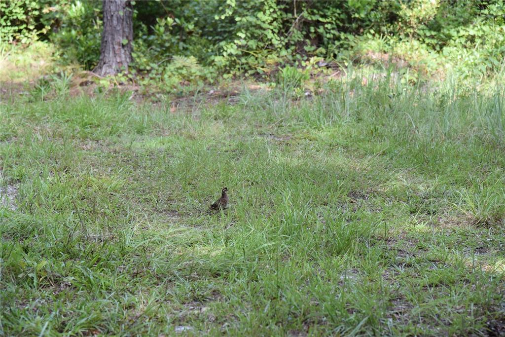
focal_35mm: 120
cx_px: 252
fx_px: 1683
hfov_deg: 17.1
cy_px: 168
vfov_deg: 11.4
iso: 1250
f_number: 5.6
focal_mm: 120
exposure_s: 1/500
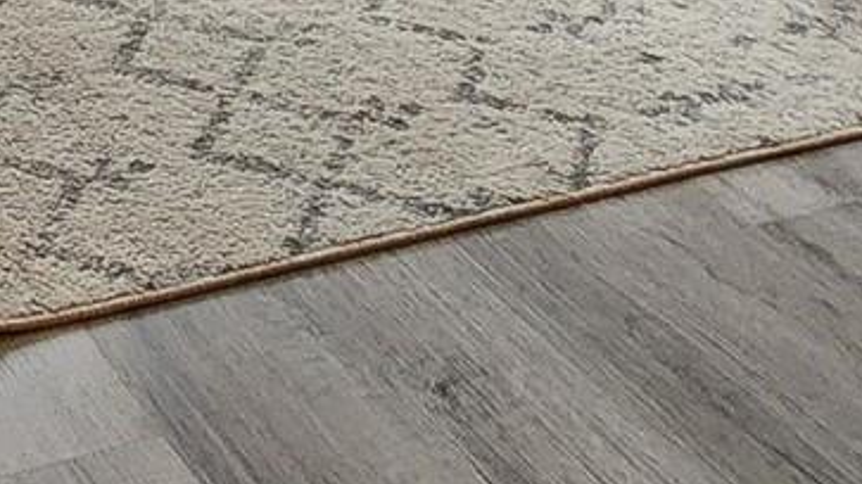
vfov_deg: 10.1
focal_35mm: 80
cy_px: -1065
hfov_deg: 23.1
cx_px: -306
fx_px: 1828
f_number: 2.2
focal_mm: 2.2
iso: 400
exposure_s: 1/60
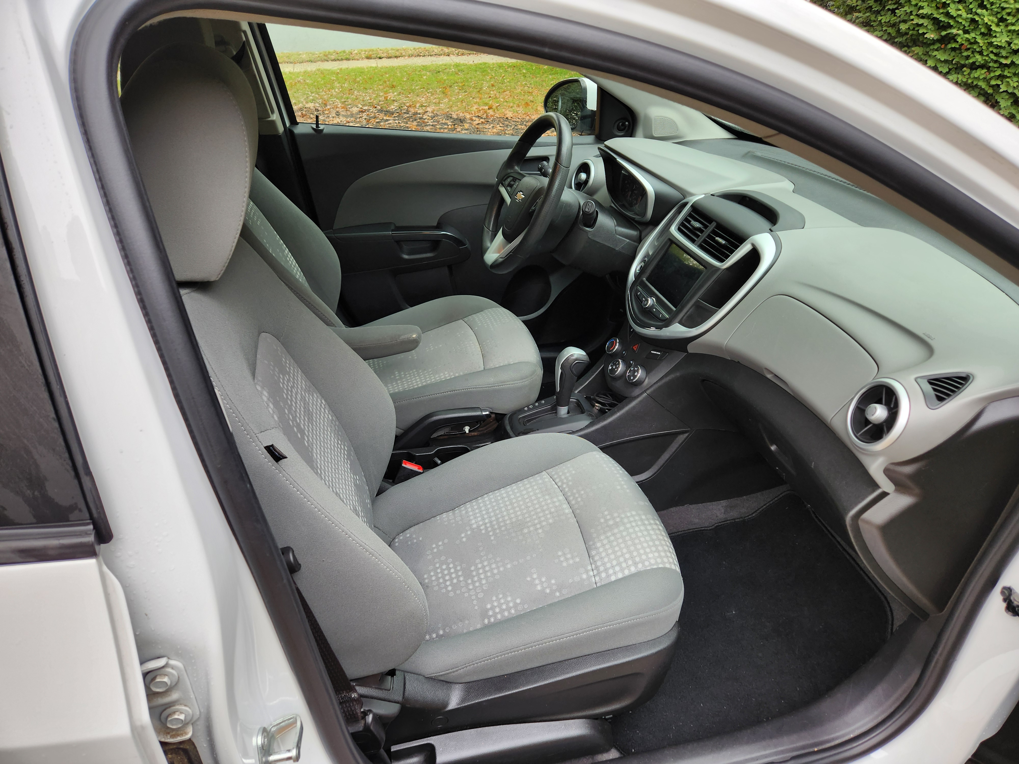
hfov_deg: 73.9
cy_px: 382
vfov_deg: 58.9
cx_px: 510
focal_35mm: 23
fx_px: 677
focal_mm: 5.4
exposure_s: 1/180
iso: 80
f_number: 1.8
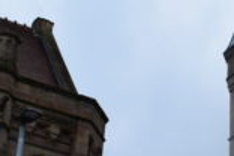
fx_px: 786
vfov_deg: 11.2
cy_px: 146
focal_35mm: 121
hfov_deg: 16.0
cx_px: 306
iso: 400
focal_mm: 18
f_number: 10
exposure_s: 1/320
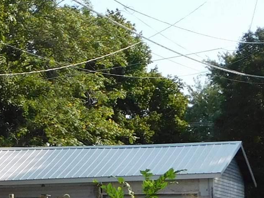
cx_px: -270
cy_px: 56
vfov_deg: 7.7
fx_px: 1472
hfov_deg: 9.5
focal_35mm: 193
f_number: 3.6
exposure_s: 1/800
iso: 125
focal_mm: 7.1
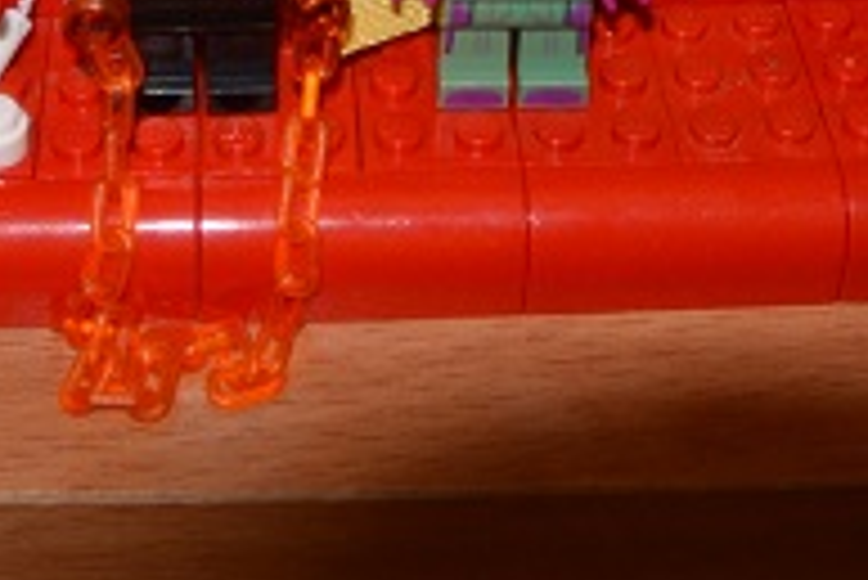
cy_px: -283
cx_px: 400
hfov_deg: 24.2
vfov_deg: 15.1
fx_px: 2027
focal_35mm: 84
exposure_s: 1/15
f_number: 3.5
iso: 160
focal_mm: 10
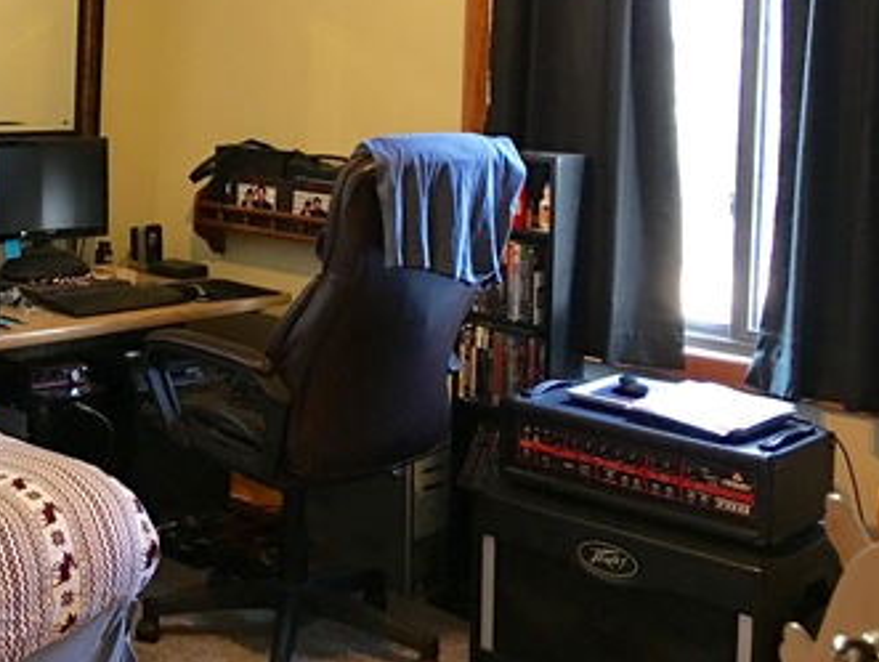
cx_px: 53
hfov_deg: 32.3
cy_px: 90
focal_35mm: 56
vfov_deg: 25.5
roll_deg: -2.2
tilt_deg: -1.5
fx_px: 1424
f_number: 2.2
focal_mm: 4.15
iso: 80
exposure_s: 1/10
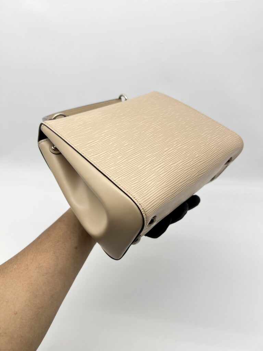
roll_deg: +1.1
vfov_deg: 67.3
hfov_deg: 53.1
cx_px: 132
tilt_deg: -29.3
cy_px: 176
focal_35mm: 26
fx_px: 263
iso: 32
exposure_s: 1/136
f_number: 1.5
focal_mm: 5.7
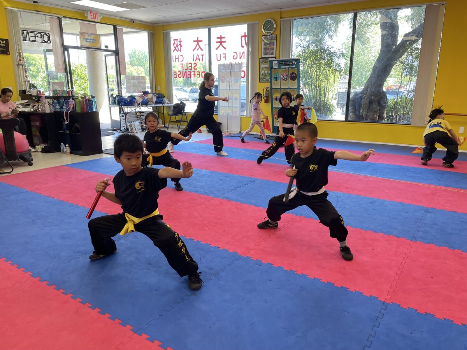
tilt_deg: -13.9
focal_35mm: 26
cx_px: 234
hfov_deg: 67.3
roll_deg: +0.4
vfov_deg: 53.1
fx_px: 351
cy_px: 175
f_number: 1.6
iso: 80
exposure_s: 1/120
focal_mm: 4.2
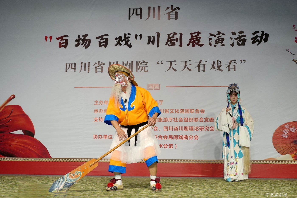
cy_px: 99
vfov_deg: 37.8
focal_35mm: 35
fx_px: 289
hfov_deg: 54.4
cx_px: 148
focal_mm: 35
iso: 320
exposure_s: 1/160
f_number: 4
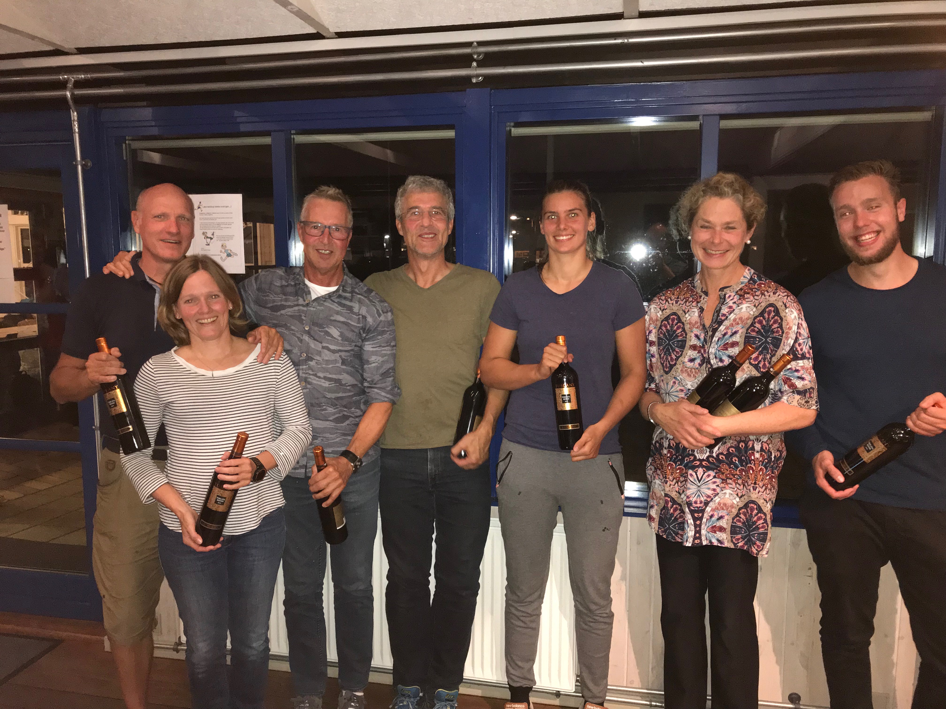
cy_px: 354
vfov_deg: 49.7
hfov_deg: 63.4
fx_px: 765
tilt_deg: -6.7
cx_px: 473
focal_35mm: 28
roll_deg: -0.2
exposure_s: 1/17
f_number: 1.8
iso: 125
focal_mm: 3.99
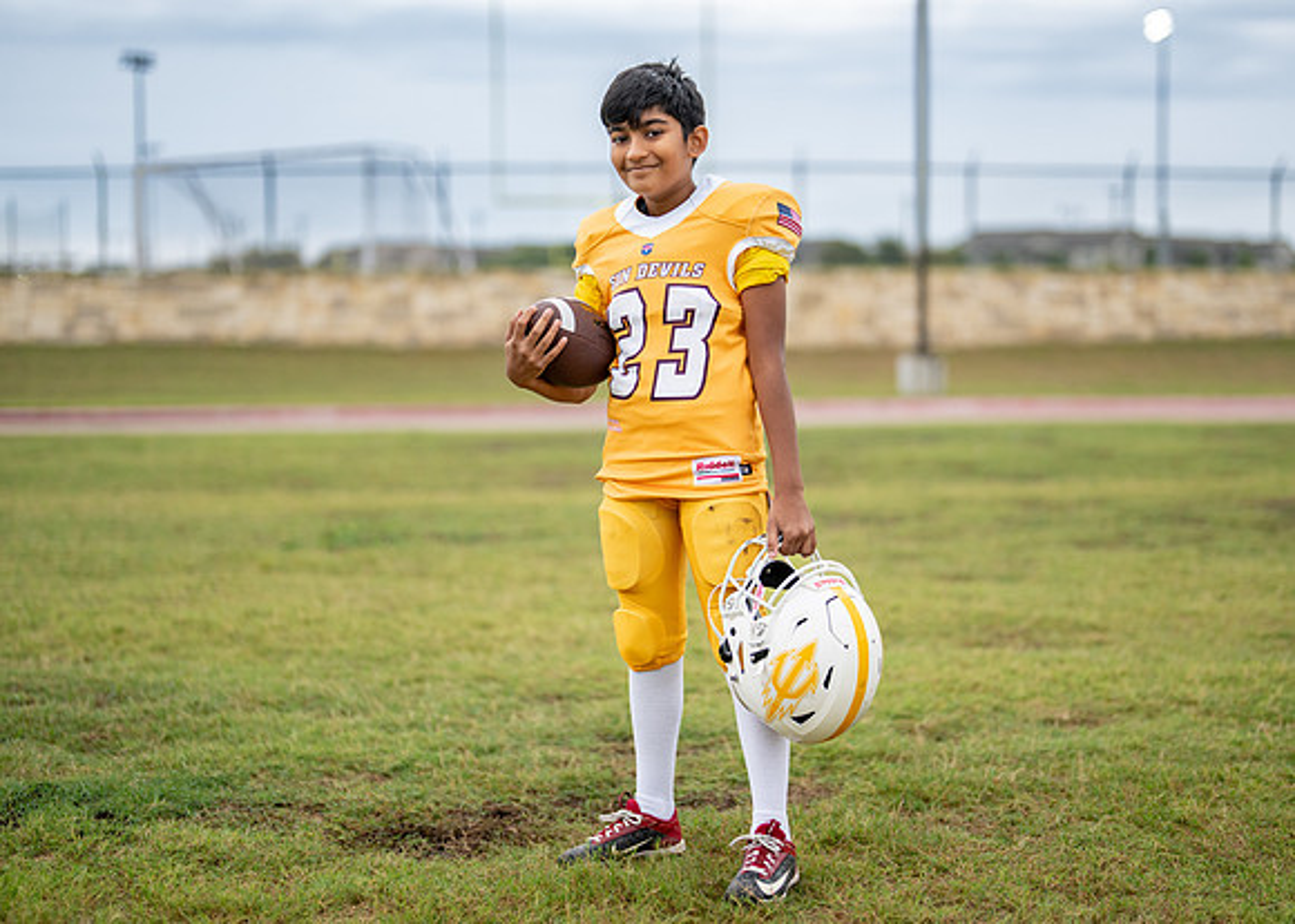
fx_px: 2210
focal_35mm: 60
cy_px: 445
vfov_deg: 23.6
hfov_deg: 32.6
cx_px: 705
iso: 320
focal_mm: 50
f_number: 1.2
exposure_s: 1/1600
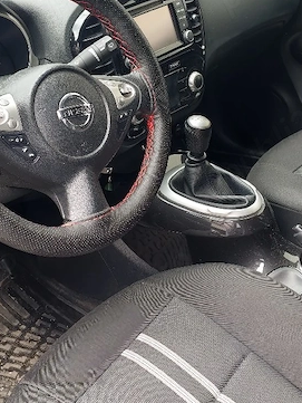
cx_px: 163
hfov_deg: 28.6
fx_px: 593
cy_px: 157
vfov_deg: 37.3
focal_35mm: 51
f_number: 1.67
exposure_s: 1/263
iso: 80
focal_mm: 6.62
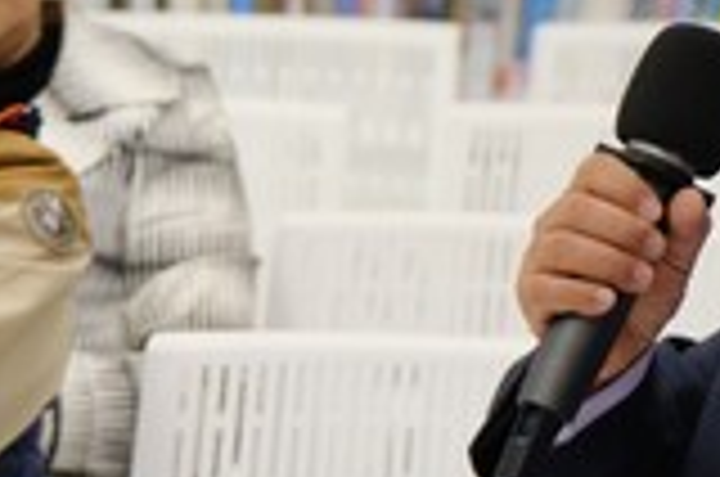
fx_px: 7465
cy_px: 220
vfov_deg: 3.7
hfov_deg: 5.5
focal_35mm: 374
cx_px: 914
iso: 4000
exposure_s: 1/220
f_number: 4
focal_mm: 78.1
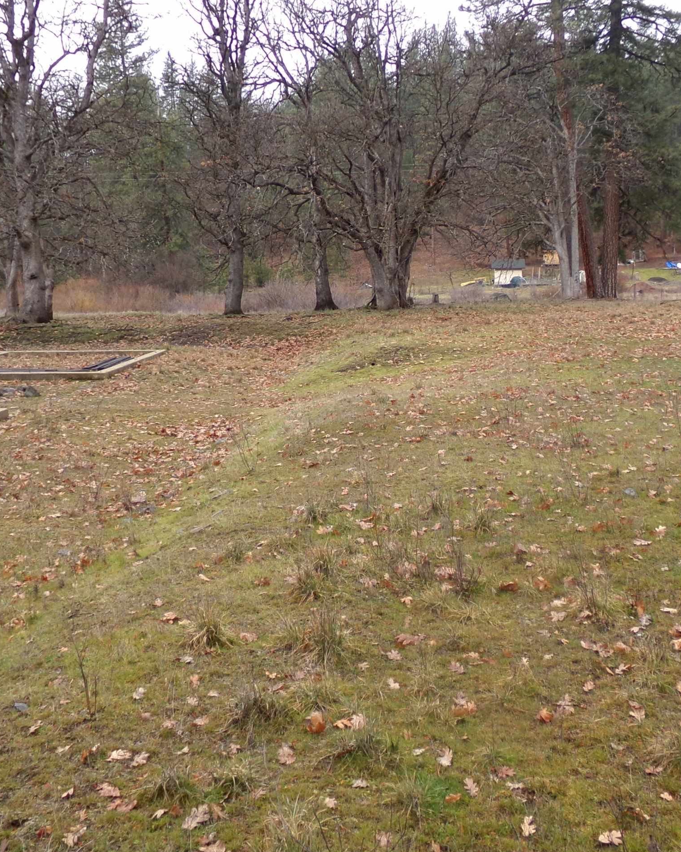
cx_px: 370
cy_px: 358
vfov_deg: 47.8
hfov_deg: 39.1
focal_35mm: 38
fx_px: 957
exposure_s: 1/180
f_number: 3.7
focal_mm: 4.3
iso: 100
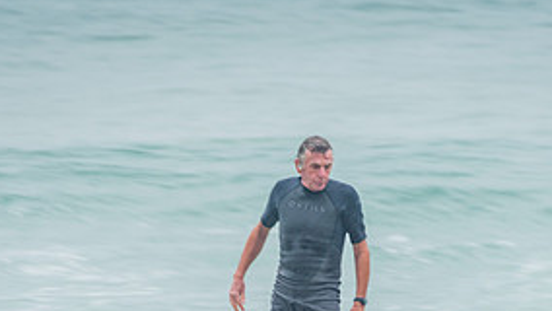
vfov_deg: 1.1
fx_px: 15667
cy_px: 370
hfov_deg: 2.0
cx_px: 323
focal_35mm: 1070
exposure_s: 1/25
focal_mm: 500
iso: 64
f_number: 7.1
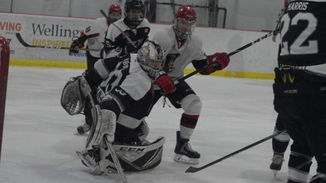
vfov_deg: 9.3
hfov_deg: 16.5
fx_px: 1124
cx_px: 163
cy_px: 95
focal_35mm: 130
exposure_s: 1/500
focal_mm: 82
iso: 10000
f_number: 7.1
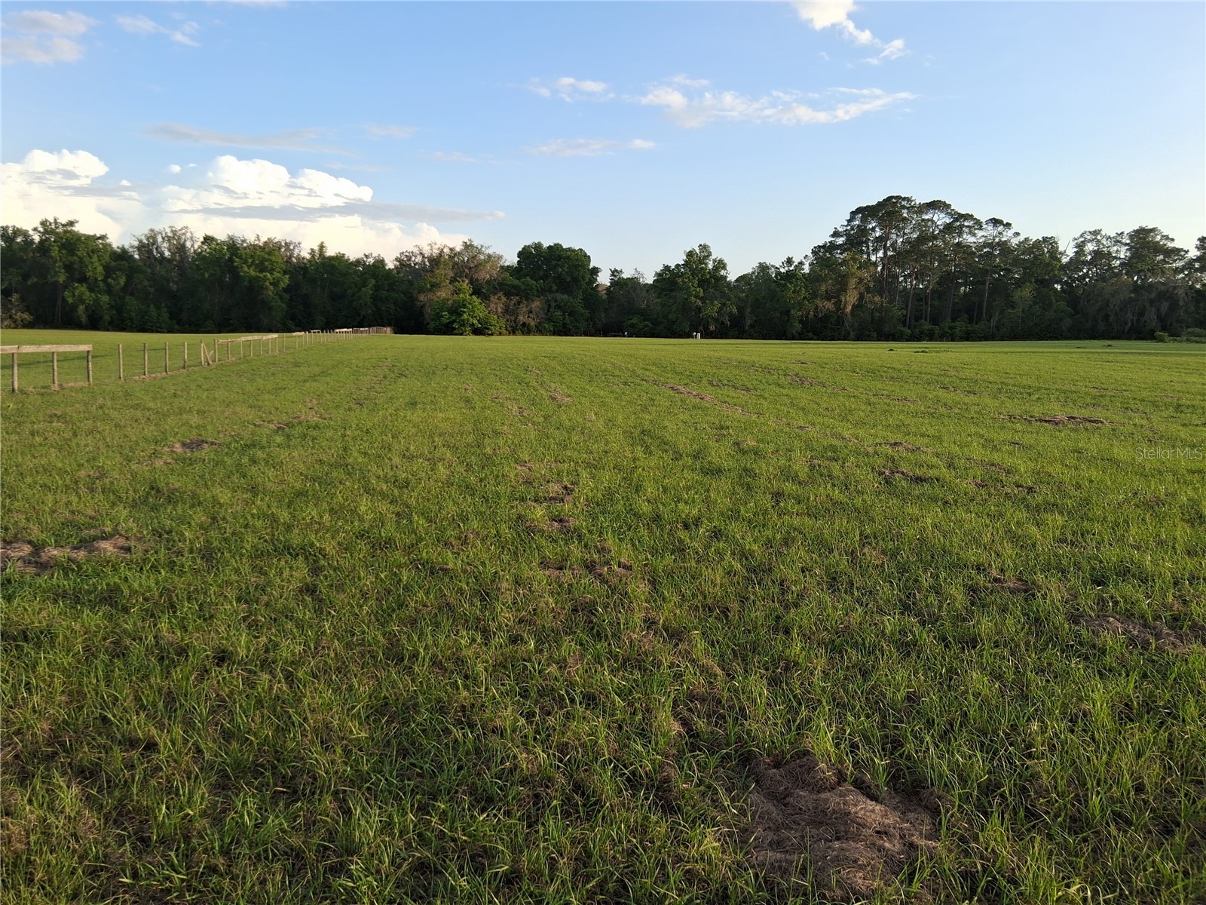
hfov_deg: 67.3
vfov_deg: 53.1
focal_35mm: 26
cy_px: 452
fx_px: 906
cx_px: 603
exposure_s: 1/205
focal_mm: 3.98
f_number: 1.8
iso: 25
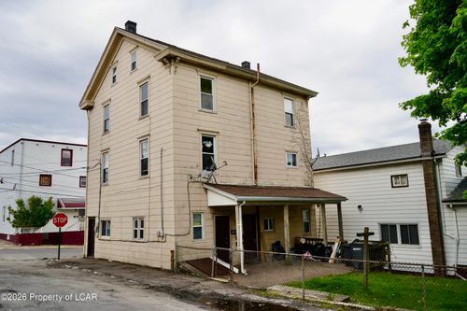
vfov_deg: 46.4
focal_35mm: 28
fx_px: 363
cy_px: 156
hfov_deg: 65.5
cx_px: 234
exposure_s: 1/200
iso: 100
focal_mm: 28
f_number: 5
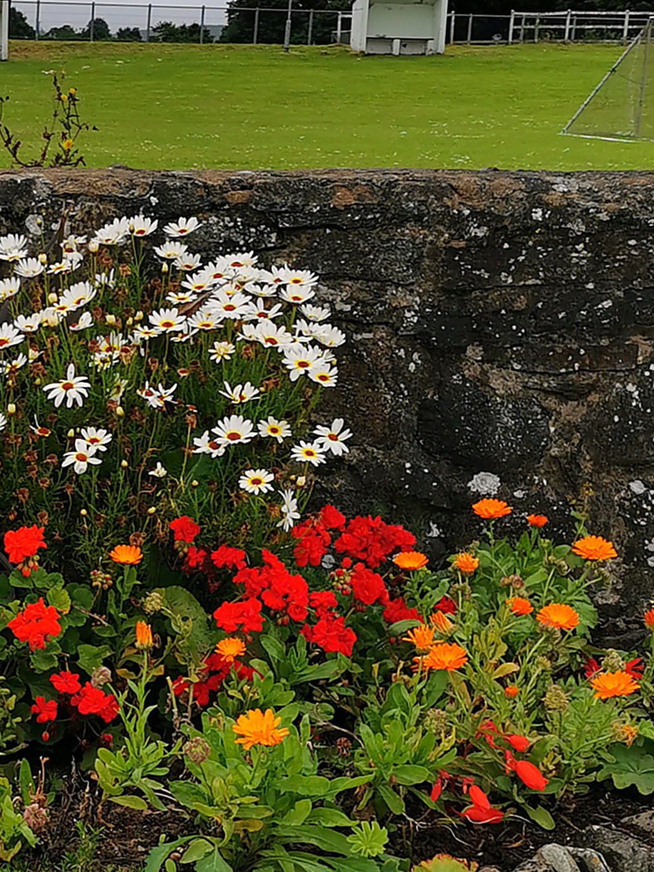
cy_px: 564
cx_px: -44
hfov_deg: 18.7
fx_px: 1914
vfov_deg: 25.6
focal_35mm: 76
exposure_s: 1/3571
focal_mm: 5.56
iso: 50
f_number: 1.6
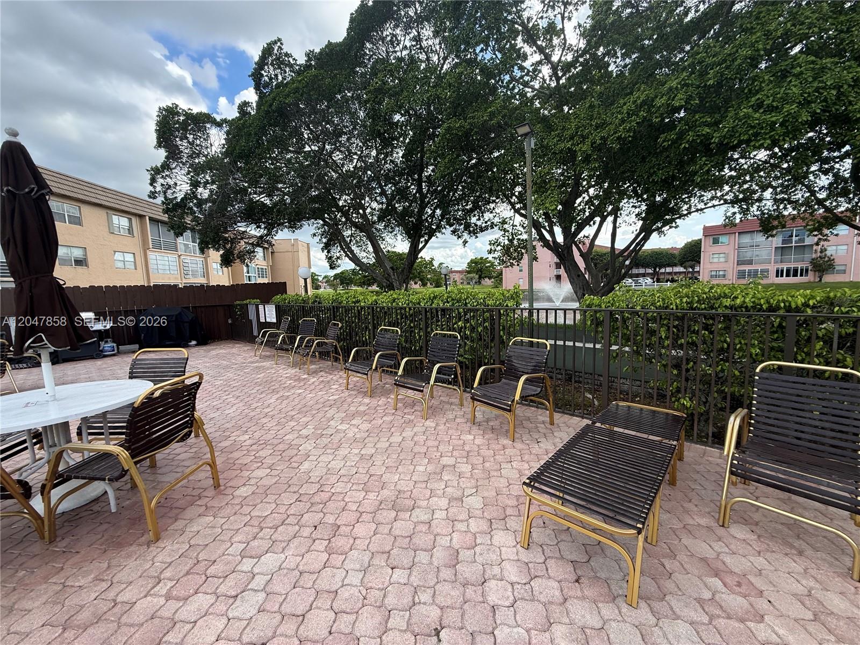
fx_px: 348
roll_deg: +2.4
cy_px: 322
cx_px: 430
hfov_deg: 102.1
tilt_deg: -4.8
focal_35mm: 14
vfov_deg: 85.7
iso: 64
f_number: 2.2
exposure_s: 1/809
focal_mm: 2.22
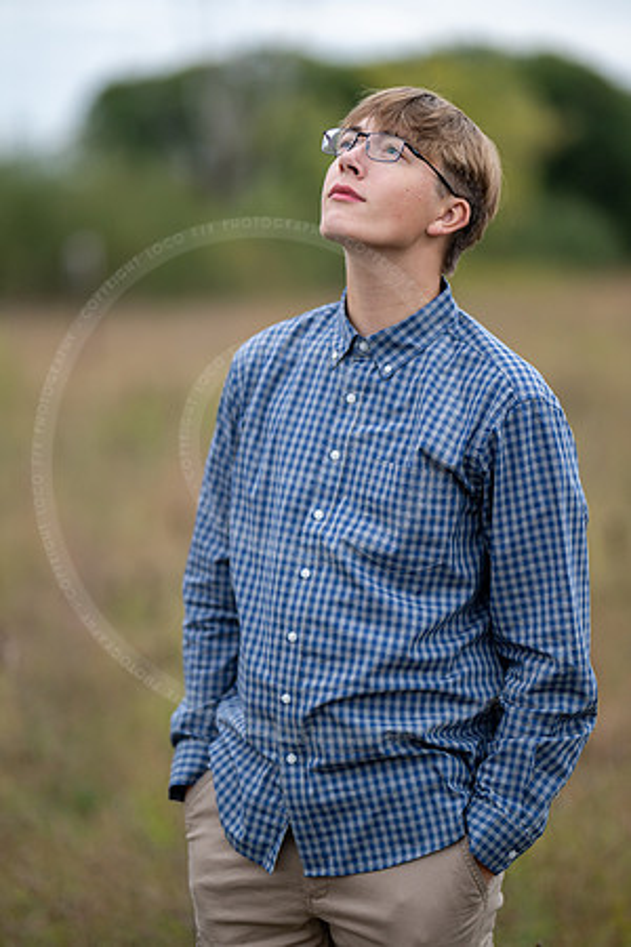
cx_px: 316
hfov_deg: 16.1
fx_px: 2235
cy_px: 474
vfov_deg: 23.9
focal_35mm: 85
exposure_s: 1/400
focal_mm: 85
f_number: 1.2
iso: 500
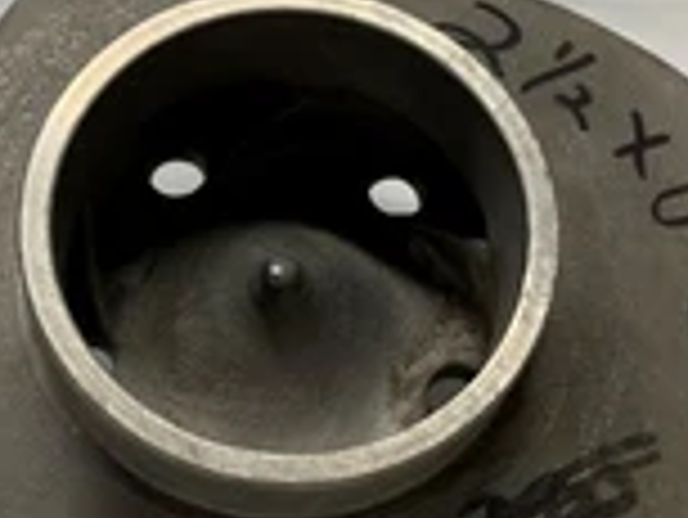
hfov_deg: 28.4
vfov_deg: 21.6
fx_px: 1353
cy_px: 311
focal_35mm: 68
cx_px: 247
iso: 40
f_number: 1.8
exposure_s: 1/121
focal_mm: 4.25
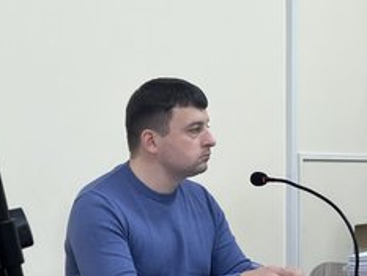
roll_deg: +0.0
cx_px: 222
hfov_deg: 14.9
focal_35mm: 132
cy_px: 186
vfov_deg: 11.2
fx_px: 1400
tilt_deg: -0.5
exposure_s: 1/60
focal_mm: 9
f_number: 2.8
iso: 250
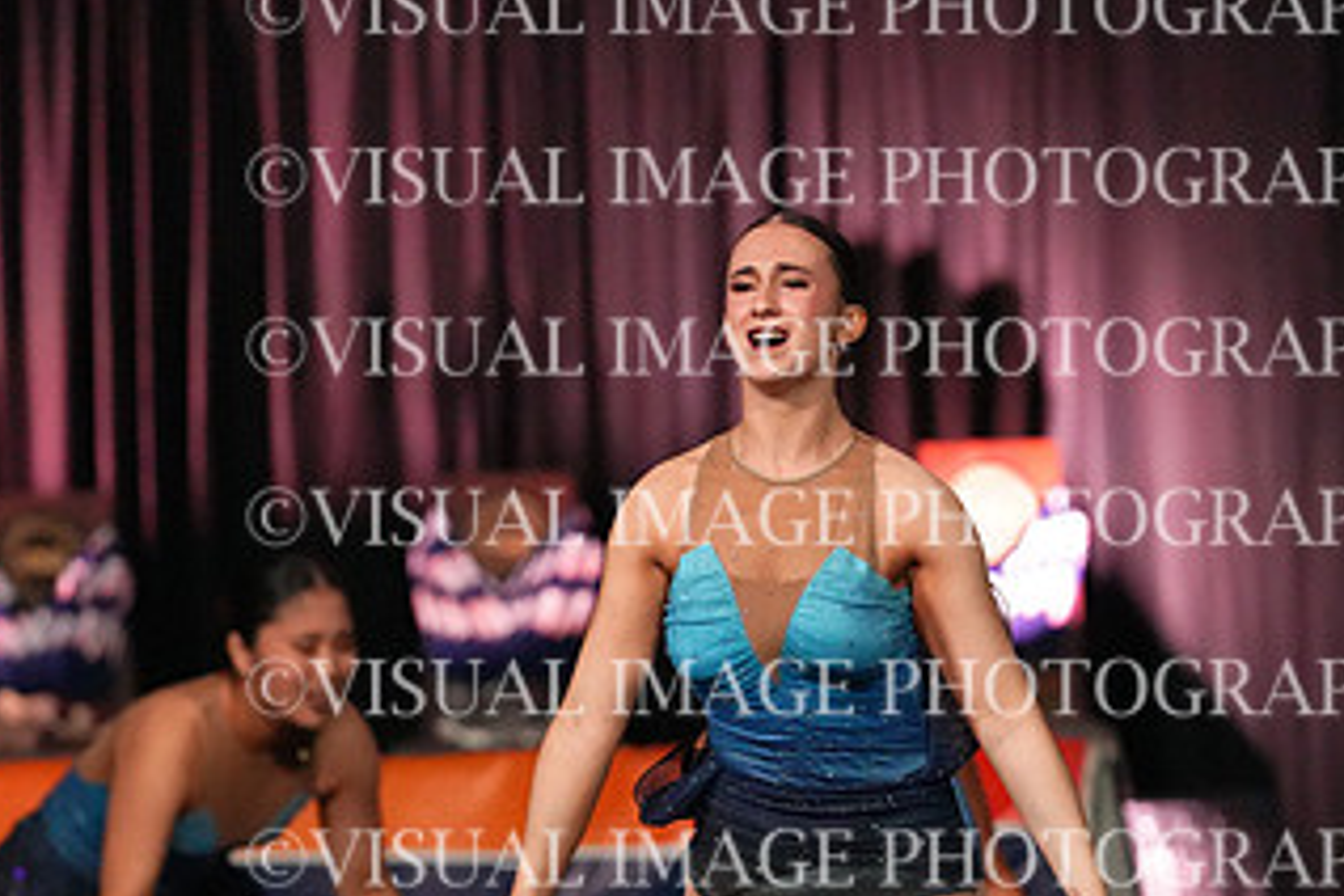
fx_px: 20457
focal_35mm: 548
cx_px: 858
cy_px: 602
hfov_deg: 3.8
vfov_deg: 2.5
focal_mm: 300
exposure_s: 1/1250
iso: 16000
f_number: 3.5
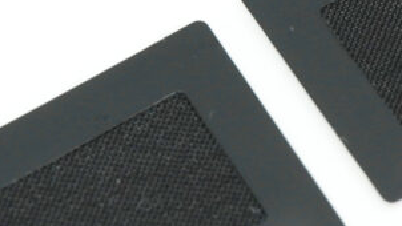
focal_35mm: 437
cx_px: 636
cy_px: 17
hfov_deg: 4.9
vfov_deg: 2.8
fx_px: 4659
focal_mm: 70
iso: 250
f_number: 9
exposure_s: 1/80
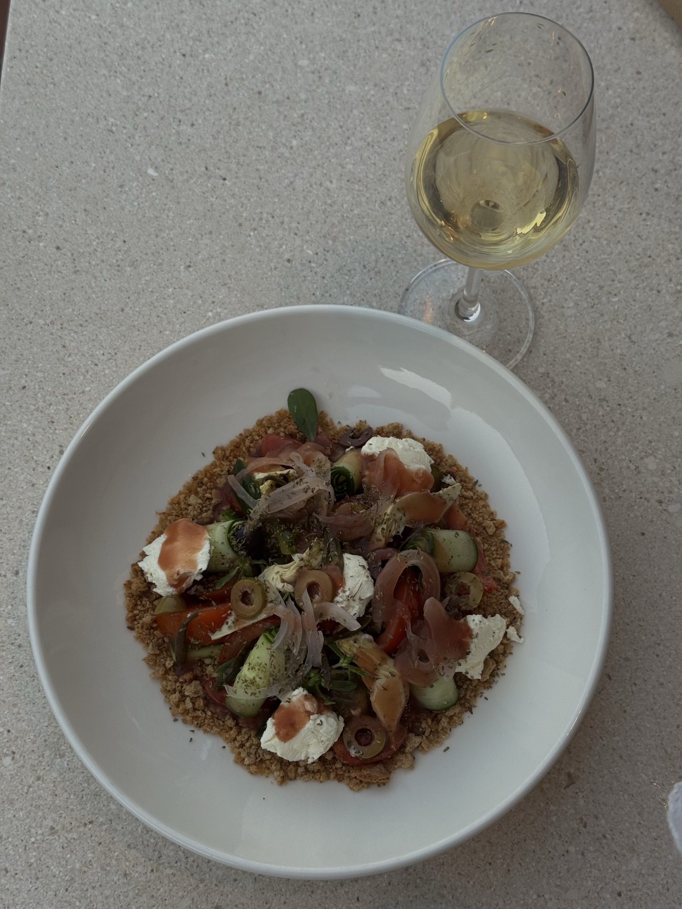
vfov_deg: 39.7
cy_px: 454
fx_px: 1261
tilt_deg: -70.6
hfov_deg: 30.3
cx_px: 341
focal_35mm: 48
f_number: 1.78
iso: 100
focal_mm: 6.76
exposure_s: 1/60
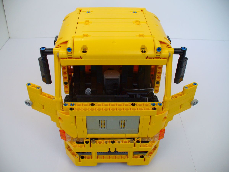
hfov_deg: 50.1
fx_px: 245
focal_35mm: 37
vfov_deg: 38.7
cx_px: 114
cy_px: 86
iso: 80
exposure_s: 1/125
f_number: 2.8
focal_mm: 6.1
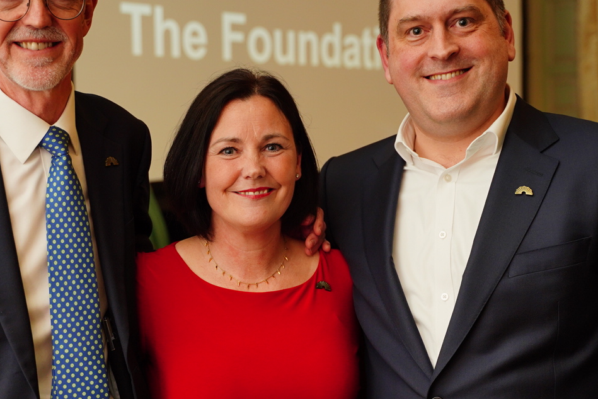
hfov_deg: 27.0
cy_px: 224
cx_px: 272
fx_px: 1246
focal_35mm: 75
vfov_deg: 18.2
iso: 640
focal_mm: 44
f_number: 2.8
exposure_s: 1/250
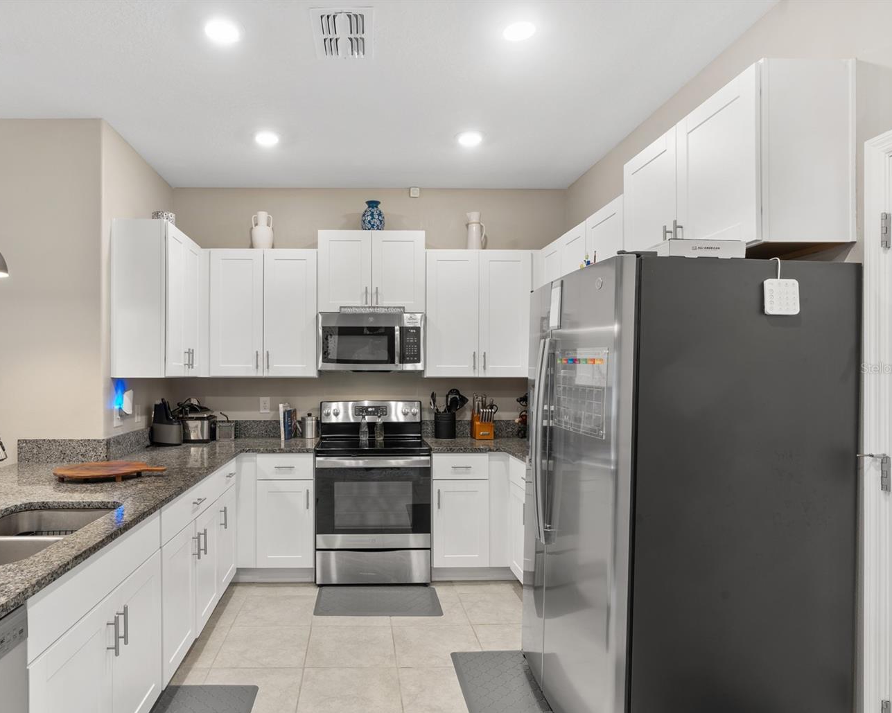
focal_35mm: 21
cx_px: 368
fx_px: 554
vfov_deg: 65.5
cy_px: 368
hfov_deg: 77.0
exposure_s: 1.6
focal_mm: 18
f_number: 9
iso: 250
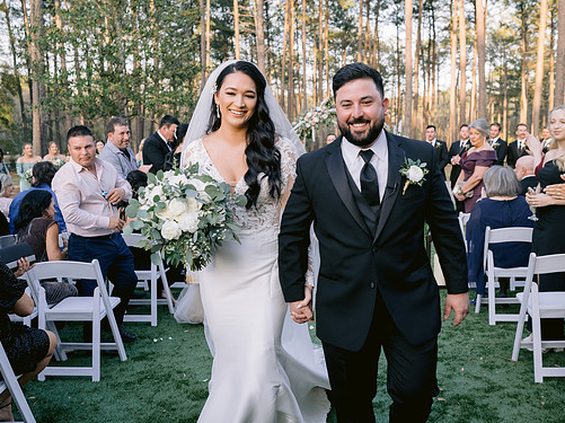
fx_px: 636
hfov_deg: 47.9
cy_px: 213
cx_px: 298
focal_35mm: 39
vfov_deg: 36.8
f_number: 5
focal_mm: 35
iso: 400
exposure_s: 1/200
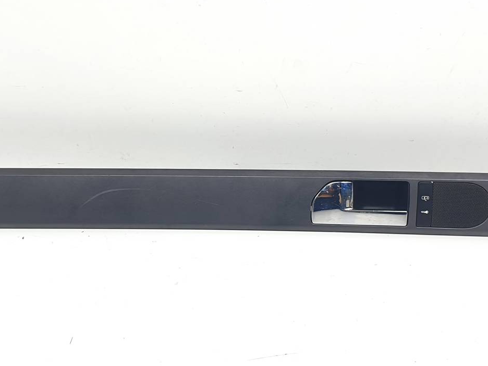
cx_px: 233
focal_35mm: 40
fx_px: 564
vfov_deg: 35.9
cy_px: 168
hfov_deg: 46.8
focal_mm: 4.3
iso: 50
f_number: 2.4
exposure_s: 1/159
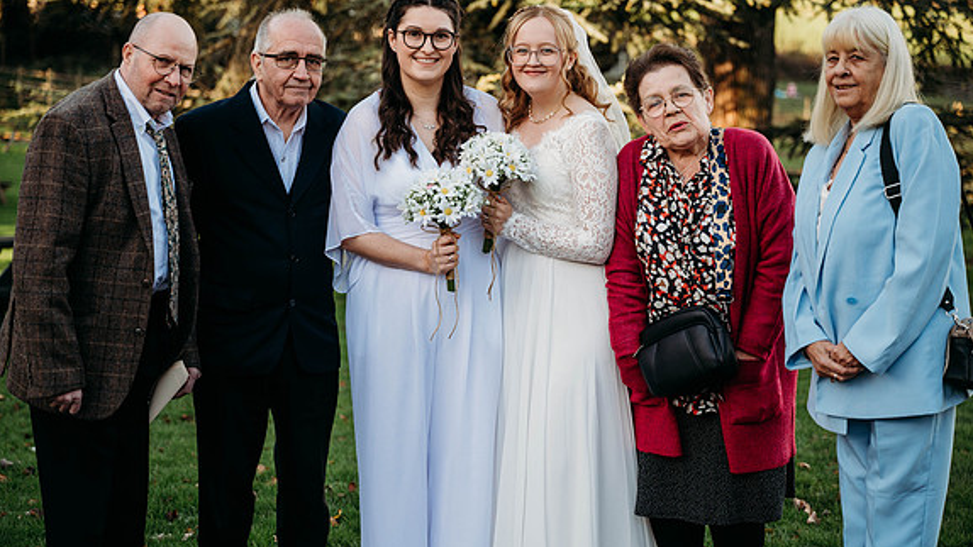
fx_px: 1909
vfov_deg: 16.3
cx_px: 490
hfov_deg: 28.6
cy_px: 286
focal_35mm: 74
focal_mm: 70
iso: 100
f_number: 2.8
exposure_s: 1/500
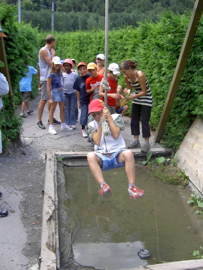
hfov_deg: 36.8
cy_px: 135
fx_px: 305
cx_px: 102
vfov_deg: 47.9
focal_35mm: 39
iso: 100
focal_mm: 8
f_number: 2.8
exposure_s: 1/160
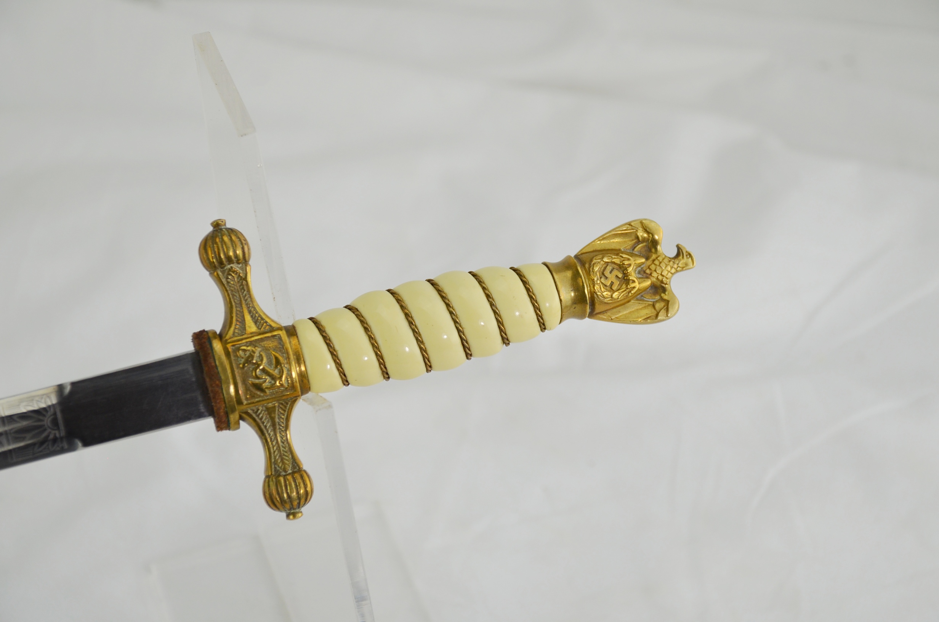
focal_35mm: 99
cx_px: 470
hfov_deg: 20.7
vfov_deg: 13.8
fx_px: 2577
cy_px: 311
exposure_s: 1/400
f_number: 5.3
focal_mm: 66
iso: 400
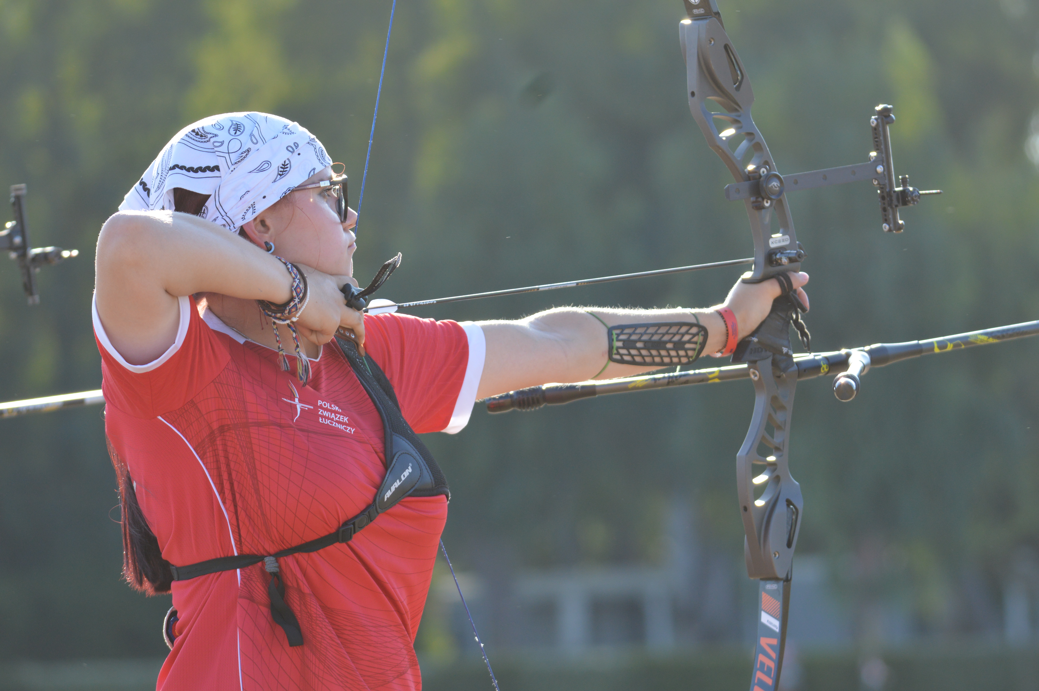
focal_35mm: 278
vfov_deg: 4.9
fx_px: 8002
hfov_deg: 7.4
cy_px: 346
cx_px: 520
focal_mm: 185
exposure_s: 1/500
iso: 360
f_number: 5.6
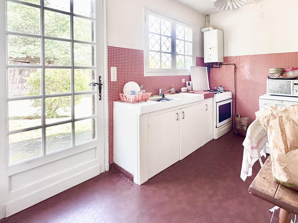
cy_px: 74
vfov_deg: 66.8
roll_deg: +0.3
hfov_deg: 81.8
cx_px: 198
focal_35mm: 19
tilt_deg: -0.7
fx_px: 164
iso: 125
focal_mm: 2.22
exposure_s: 1/99
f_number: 2.2
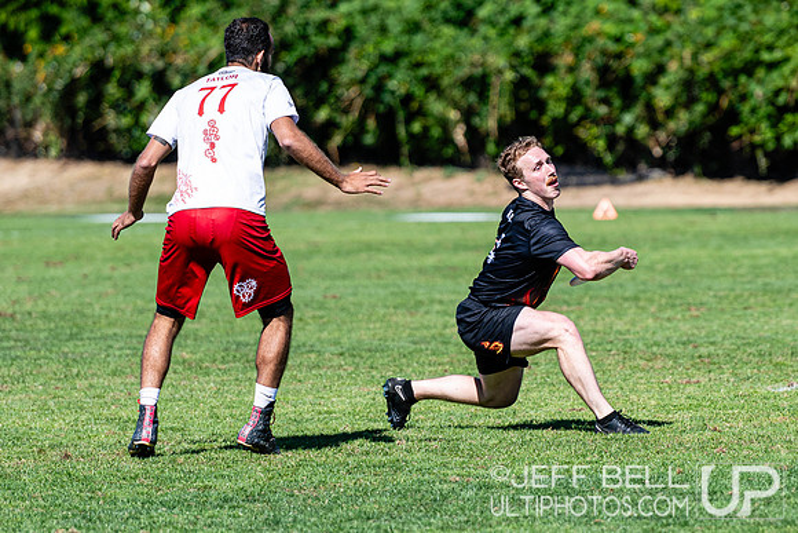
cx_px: 572
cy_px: 220
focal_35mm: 433
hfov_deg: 4.8
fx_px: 9608
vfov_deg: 3.2
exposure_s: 1/1600
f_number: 3.2
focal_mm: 200
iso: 100
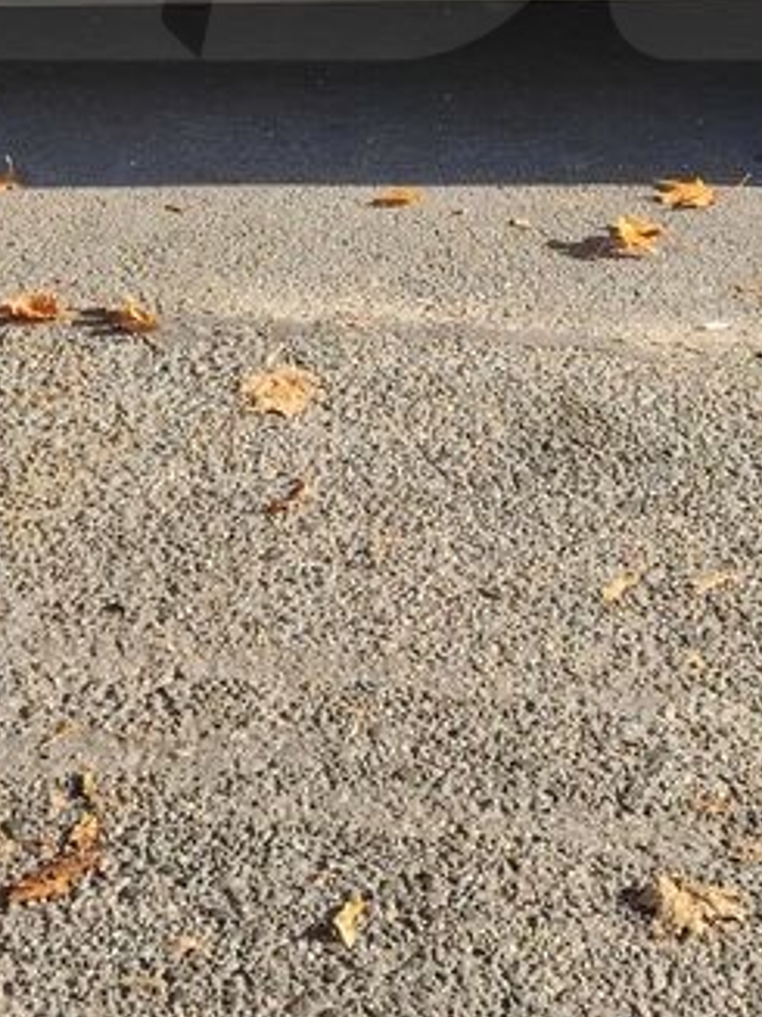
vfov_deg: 20.5
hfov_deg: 16.8
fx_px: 2585
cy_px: -277
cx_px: 379
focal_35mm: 88
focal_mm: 5.25
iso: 100
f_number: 1.75
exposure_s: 1/621
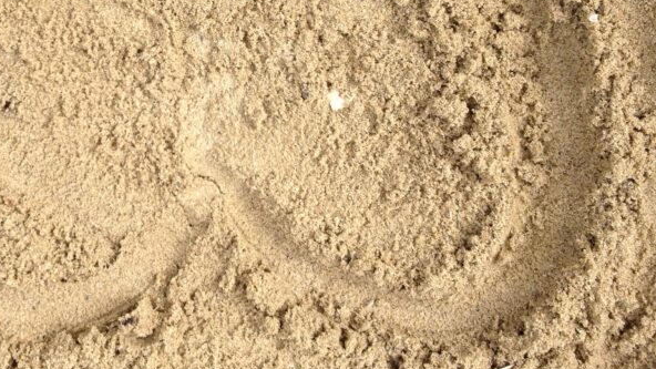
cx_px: 204
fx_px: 1148
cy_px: 10
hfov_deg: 31.6
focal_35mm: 66
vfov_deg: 17.9
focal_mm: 4.28
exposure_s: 1/394
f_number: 2.4
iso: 50
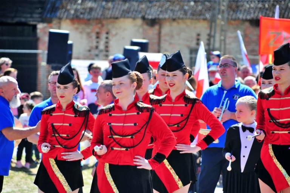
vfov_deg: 5.7
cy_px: 96
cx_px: 145
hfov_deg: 8.6
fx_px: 1932
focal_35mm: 240
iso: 250
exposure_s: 1/200
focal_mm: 240
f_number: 6.3
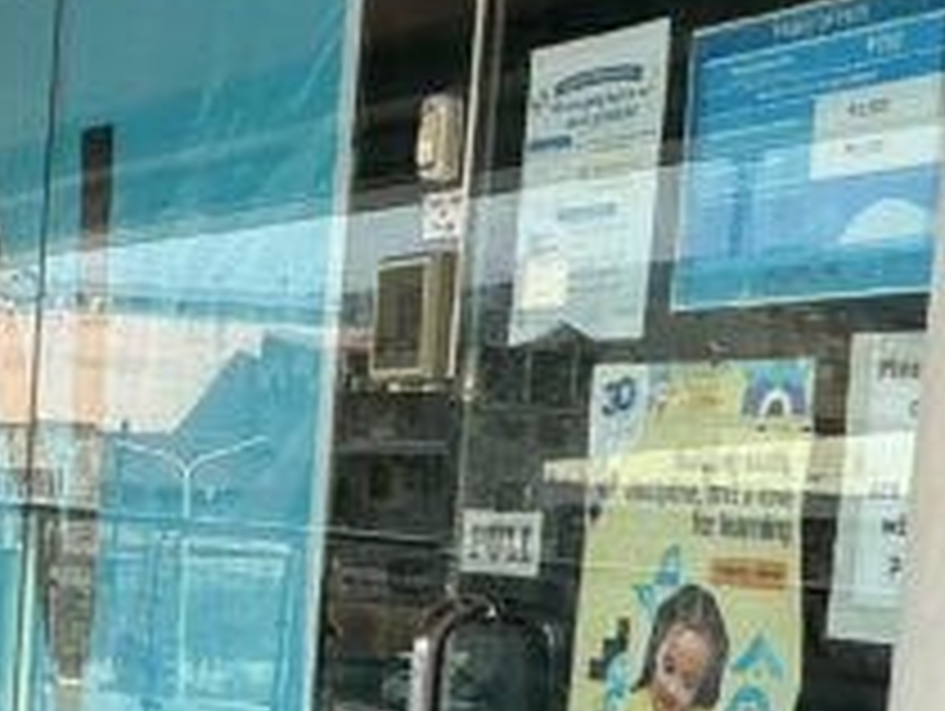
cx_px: -270
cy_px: 729
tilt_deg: -5.8
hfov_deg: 17.4
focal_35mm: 106
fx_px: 2897
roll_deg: -2.4
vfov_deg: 13.8
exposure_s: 1/545
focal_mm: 3
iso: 25
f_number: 1.8
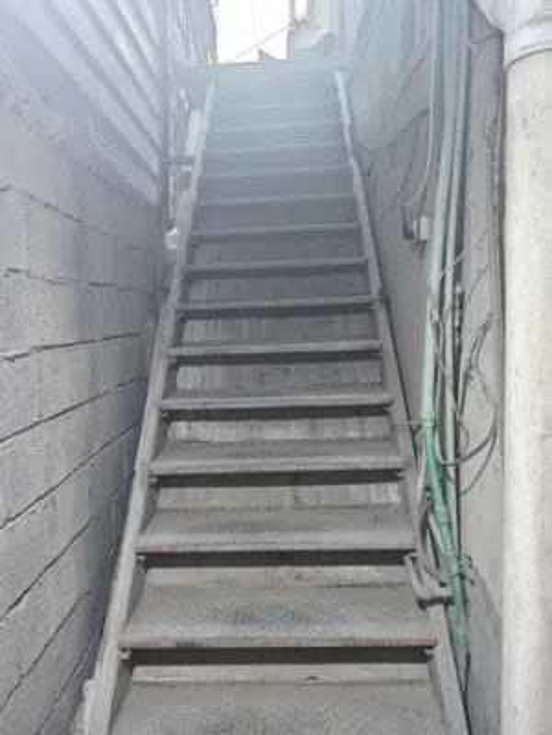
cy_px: 368
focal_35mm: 27
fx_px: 574
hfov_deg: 51.4
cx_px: 276
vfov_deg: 65.3
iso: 1060
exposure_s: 1/30
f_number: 1.9
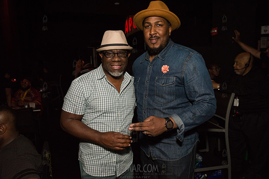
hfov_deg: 69.4
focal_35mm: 26
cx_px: 134
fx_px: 194
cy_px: 90
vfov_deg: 49.6
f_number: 4
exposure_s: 1/400
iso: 2500
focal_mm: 26
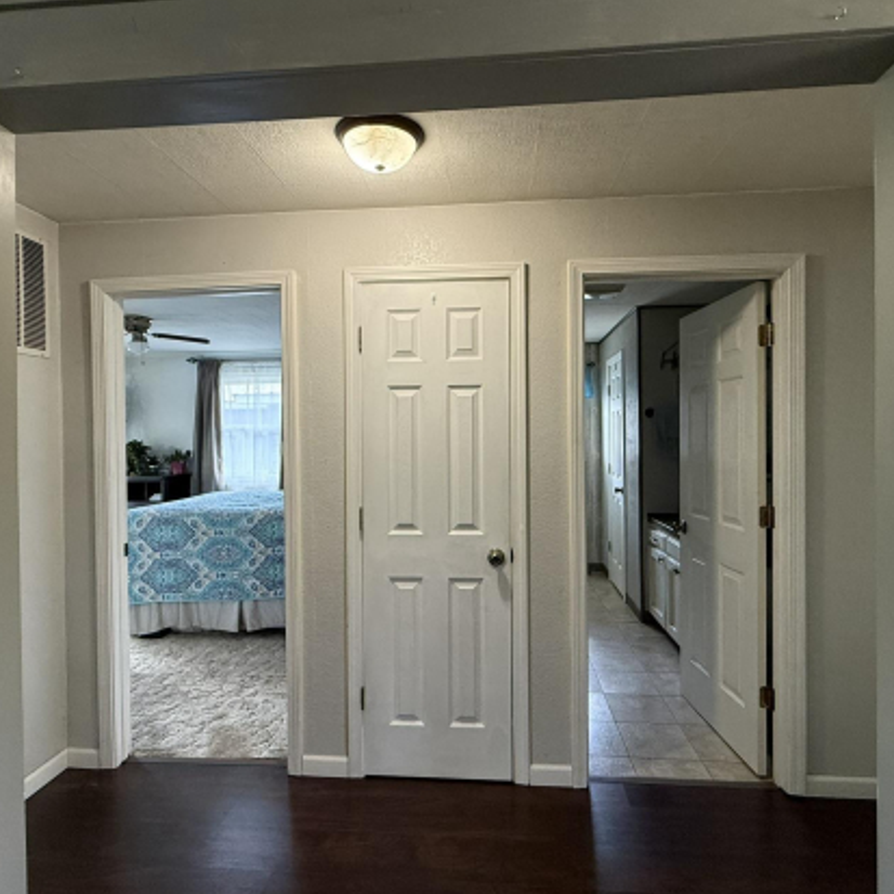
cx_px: 453
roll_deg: +0.5
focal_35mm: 20
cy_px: 439
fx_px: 584
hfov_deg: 74.8
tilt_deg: -0.3
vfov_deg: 74.8
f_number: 2.2
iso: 320
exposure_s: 1/60
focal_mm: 2.22
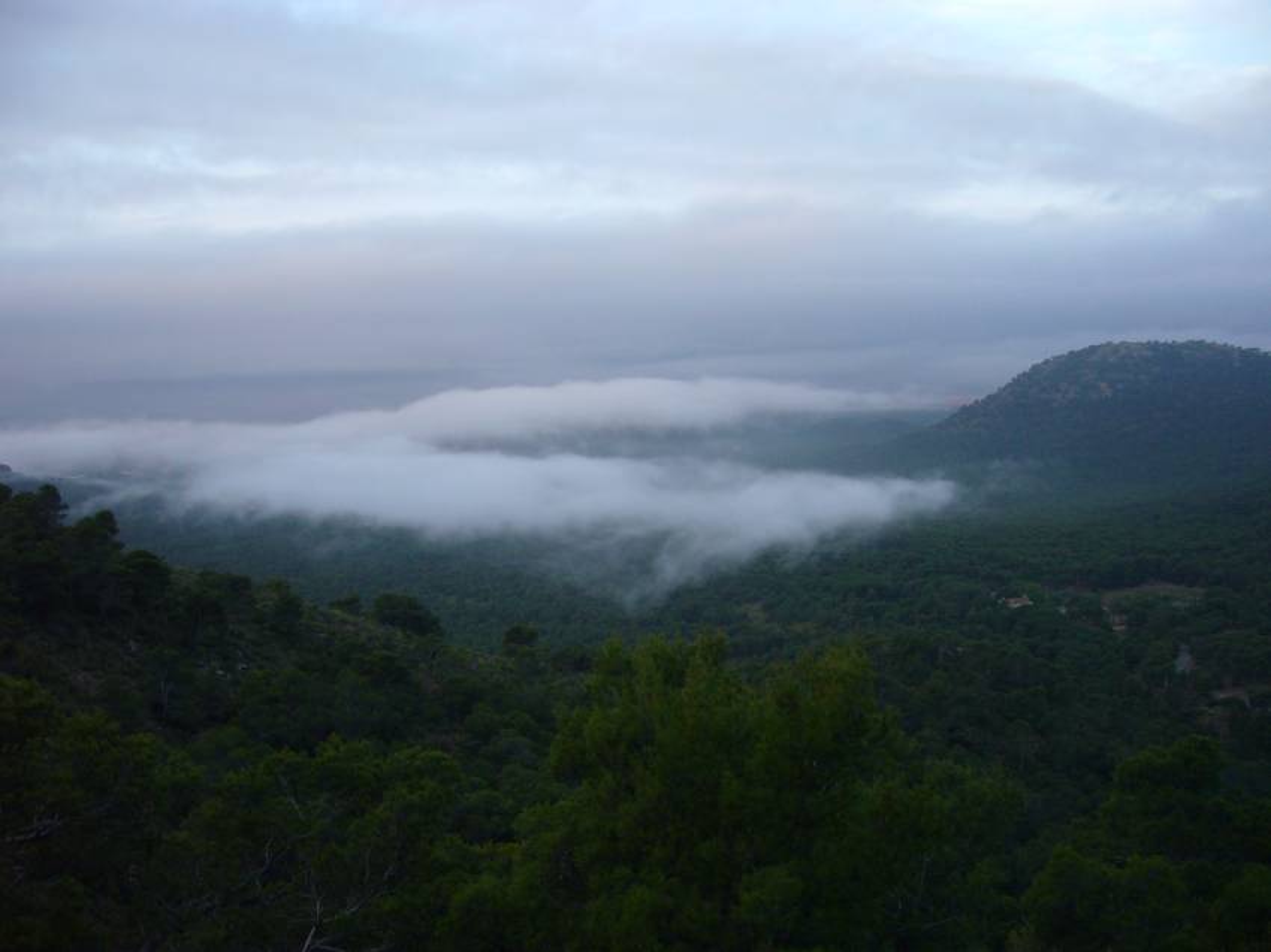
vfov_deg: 40.7
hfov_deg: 52.6
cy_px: 476
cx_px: 636
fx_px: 1285
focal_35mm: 35
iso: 100
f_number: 2.8
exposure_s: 1/320
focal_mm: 5.8
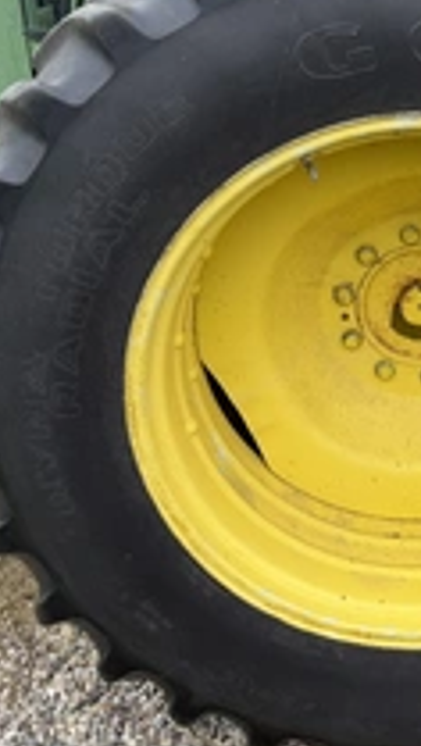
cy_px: 282
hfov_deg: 22.5
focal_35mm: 50
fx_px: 989
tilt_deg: -14.6
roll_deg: -1.1
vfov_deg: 41.0
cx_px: 475
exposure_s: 1/1464
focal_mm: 6.76
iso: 80
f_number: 1.78
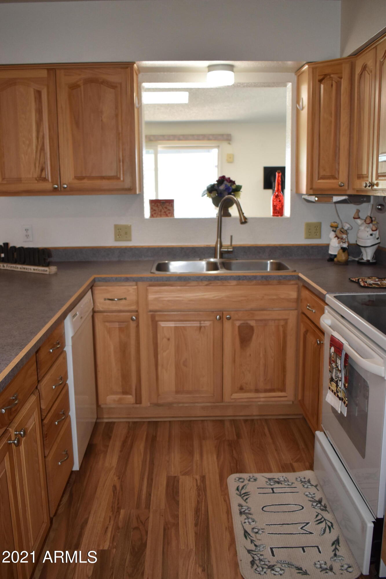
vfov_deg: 57.2
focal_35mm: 33
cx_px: 193
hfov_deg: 40.0
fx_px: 531
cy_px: 290
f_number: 3.8
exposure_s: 1/160
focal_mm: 22
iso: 800
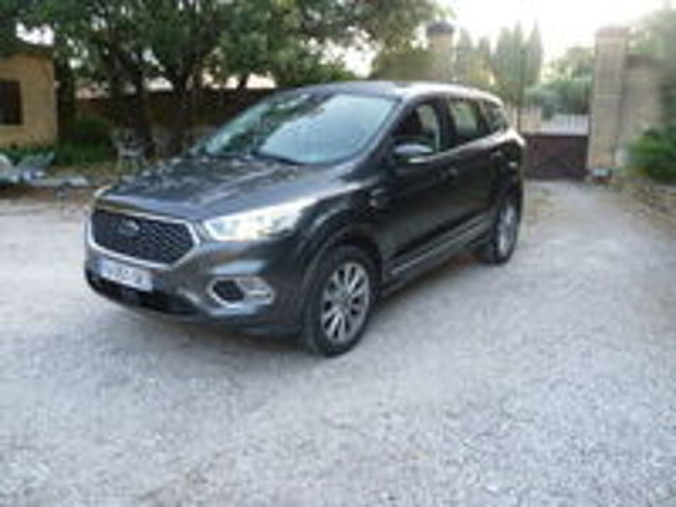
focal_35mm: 30
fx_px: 586
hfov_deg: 60.0
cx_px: 338
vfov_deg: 46.8
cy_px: 254
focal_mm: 5.4
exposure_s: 1/30
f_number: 2.9
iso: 80
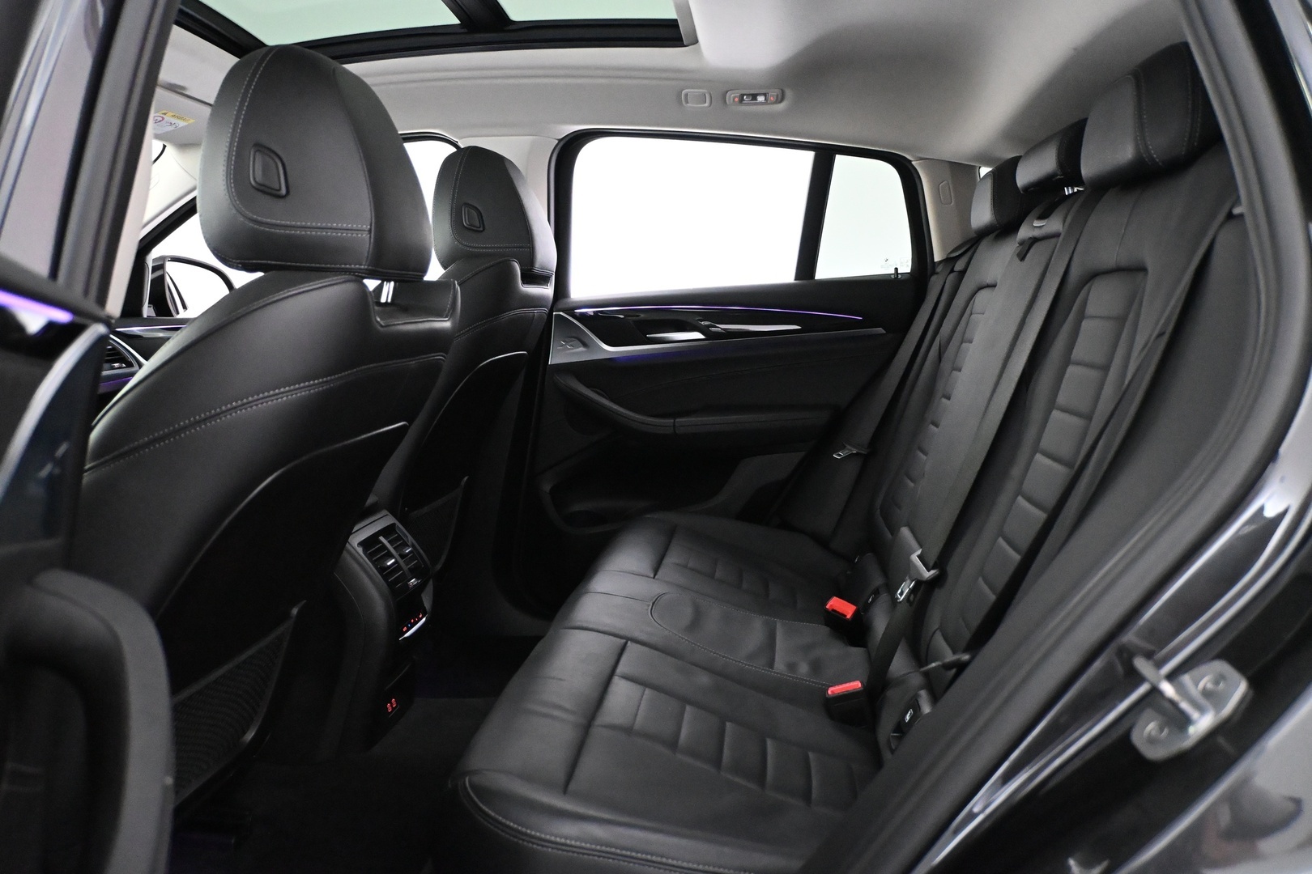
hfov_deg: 63.2
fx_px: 1066
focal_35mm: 29
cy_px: 437
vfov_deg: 44.6
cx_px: 656
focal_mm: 19.5
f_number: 3.8
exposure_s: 1/60
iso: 8000
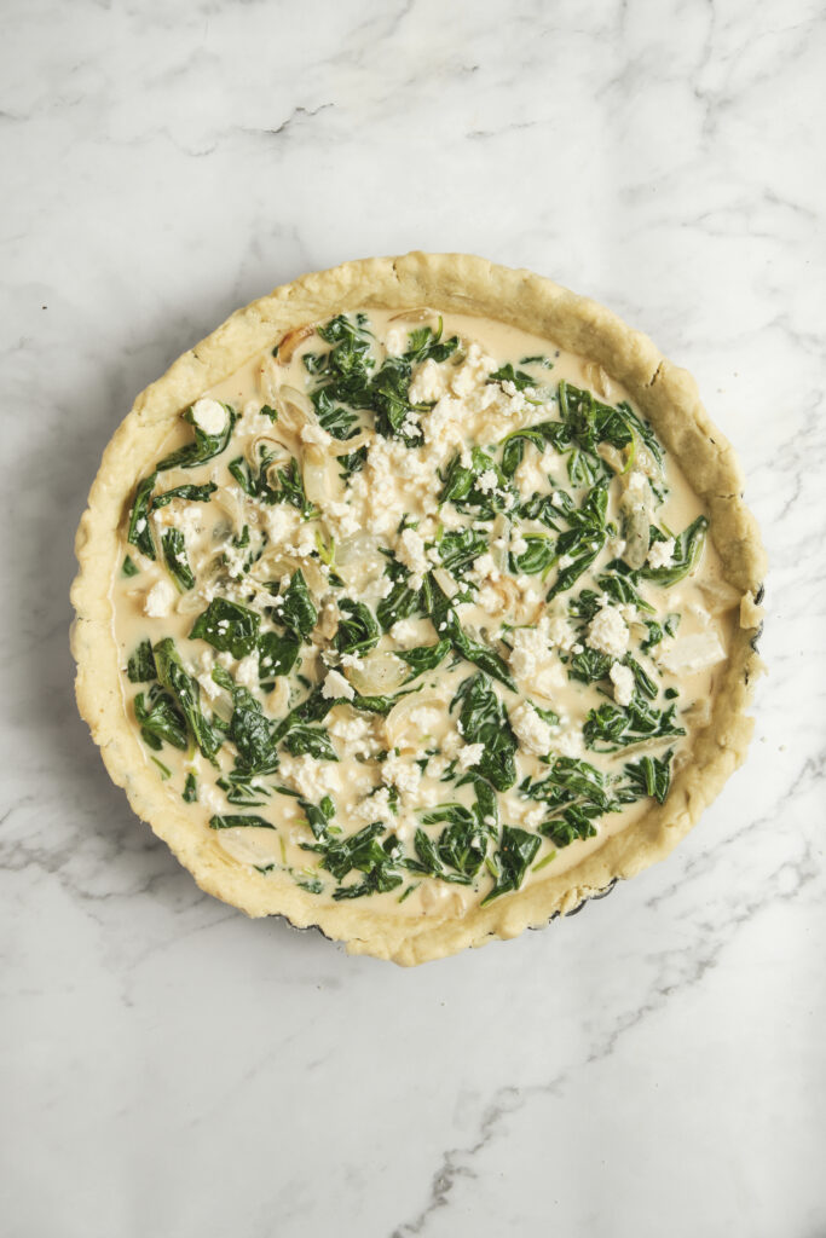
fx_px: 1720
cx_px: 413
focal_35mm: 50
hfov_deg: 27.0
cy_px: 619
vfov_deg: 39.6
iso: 160
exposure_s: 1/250
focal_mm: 33
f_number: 8
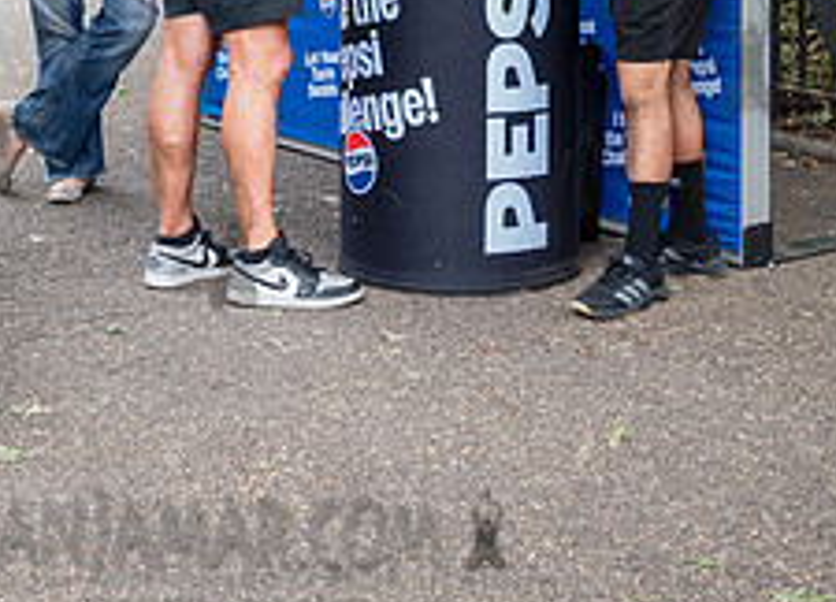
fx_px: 2357
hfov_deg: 20.1
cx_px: 443
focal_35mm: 99
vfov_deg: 13.9
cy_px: -237
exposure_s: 1/80
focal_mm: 31
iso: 200
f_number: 3.5
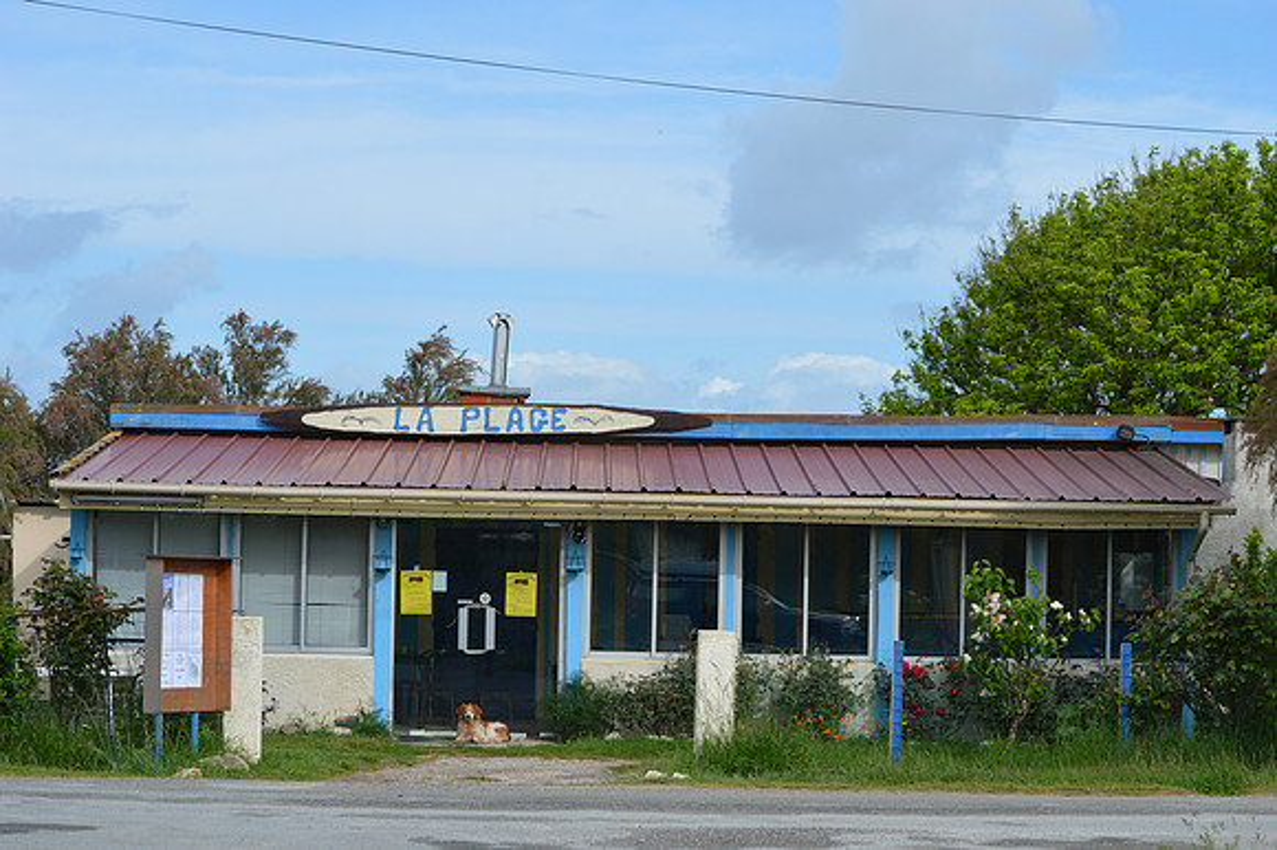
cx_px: 638
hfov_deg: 24.6
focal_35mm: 82
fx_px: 2925
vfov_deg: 16.5
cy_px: 425
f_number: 8
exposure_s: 1/250
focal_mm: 55
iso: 100
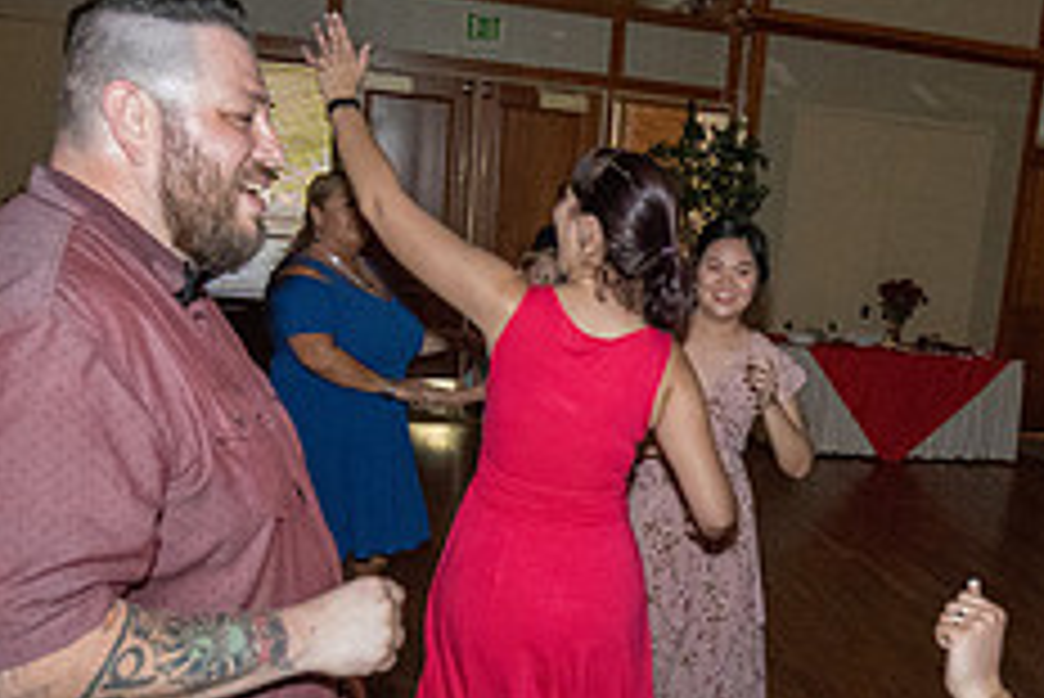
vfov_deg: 33.2
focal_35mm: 40
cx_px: 724
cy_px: 466
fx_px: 1161
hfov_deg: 47.4
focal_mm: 16
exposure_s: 1/250
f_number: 5.6
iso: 10000
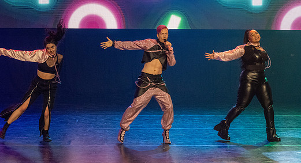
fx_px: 839
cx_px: 140
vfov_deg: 11.1
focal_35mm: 106
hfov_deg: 20.3
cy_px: 98
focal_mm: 58
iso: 5600
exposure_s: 1/160
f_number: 4
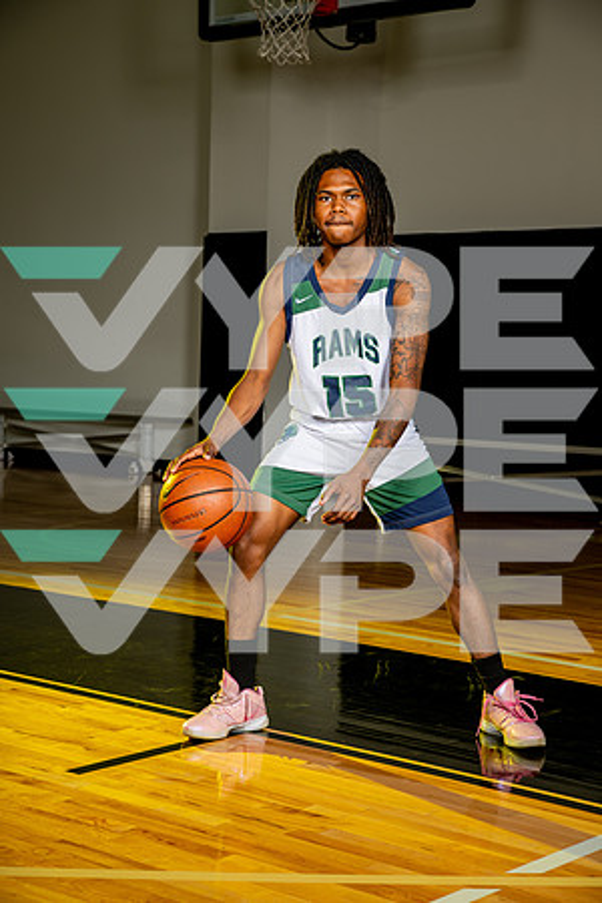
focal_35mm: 70
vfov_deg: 28.8
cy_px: 452
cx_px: 301
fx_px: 1756
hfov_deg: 19.5
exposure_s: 1/200
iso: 100
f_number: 6.3
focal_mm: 70
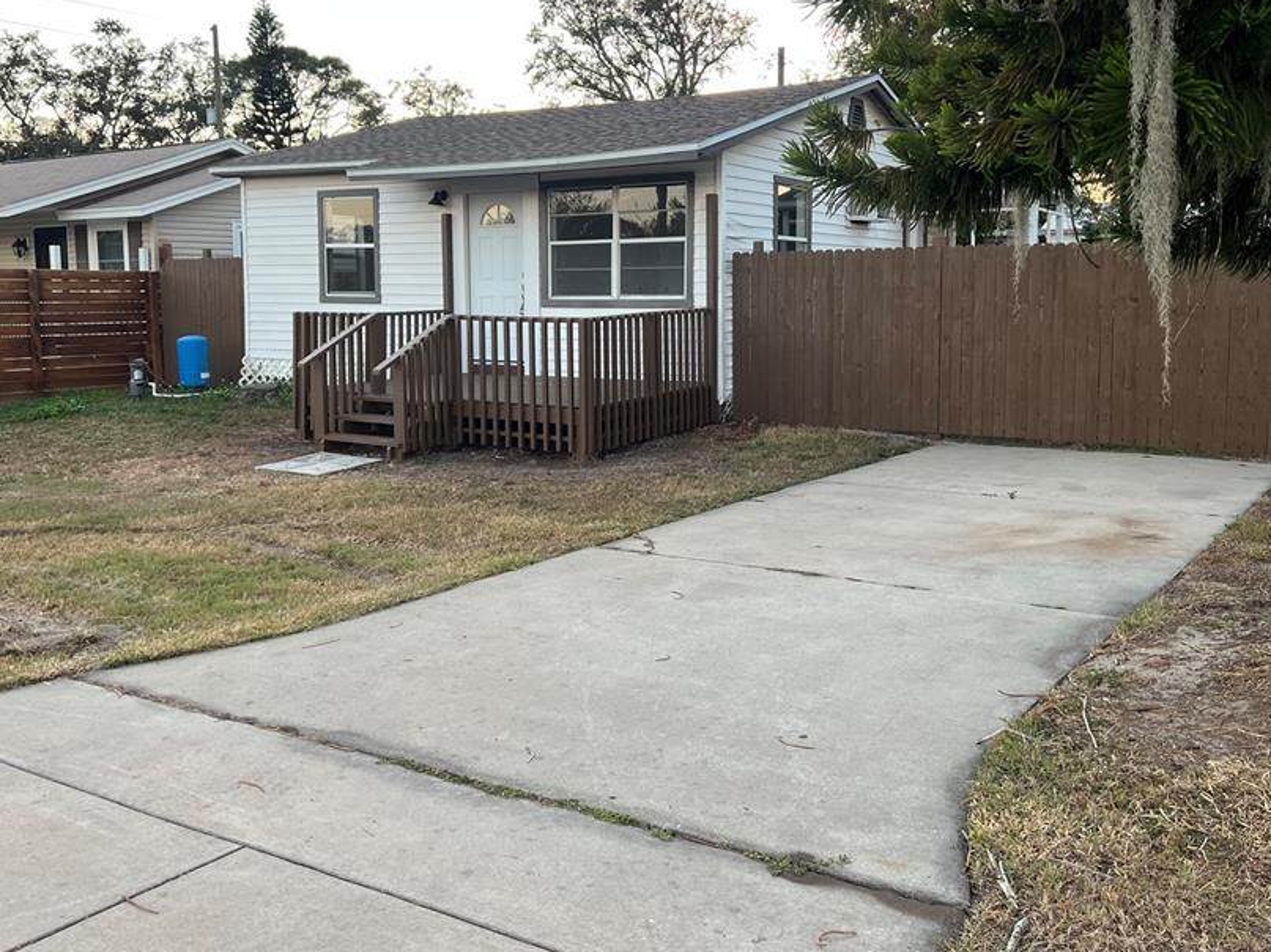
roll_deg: +0.5
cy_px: 398
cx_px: 655
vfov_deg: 42.8
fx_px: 1211
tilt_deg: -6.0
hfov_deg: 55.3
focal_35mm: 33
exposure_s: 1/121
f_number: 1.5
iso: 64
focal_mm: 5.7
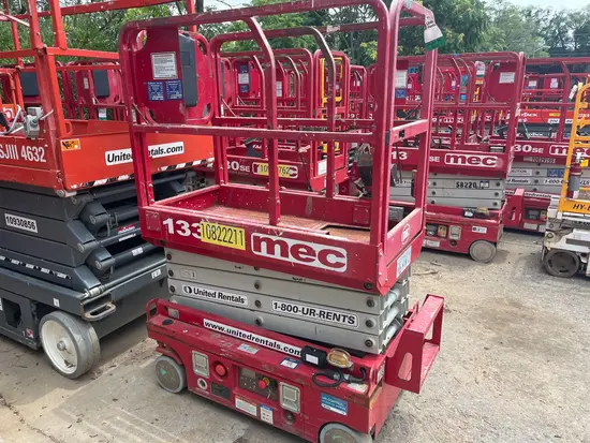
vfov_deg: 53.1
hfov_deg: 67.3
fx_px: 443
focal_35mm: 26
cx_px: 295
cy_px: 222
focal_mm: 5.1
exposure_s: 1/935
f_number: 1.6
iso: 50
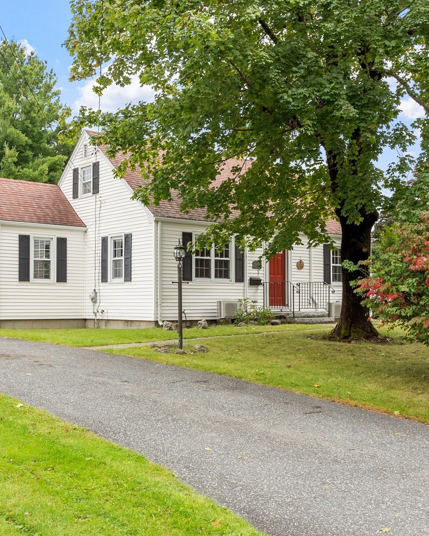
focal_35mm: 40
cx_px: 196
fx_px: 635
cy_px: 270
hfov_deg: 37.3
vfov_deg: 45.8
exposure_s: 1/125
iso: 200
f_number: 8
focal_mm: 19
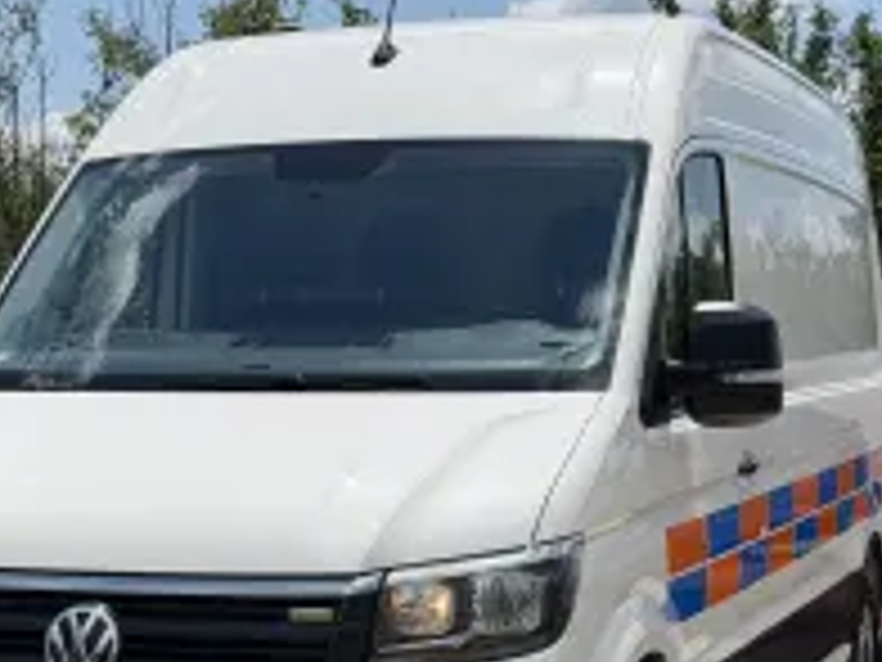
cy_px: 536
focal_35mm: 88
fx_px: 2242
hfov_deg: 22.2
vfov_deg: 16.6
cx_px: 396
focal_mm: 6.76
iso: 64
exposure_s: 1/9901
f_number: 1.78
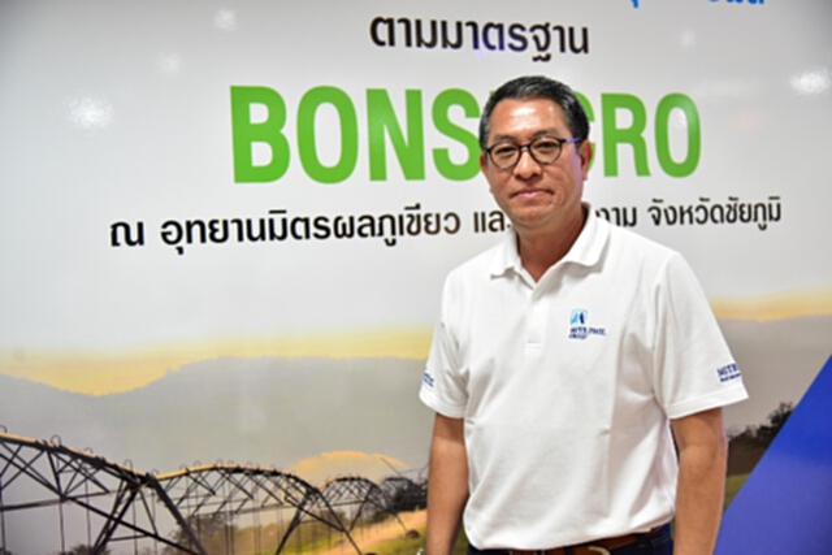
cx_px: 416
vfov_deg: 28.1
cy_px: 278
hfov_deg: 41.1
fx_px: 1110
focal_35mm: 48
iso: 4000
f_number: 4
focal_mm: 48
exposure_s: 1/125
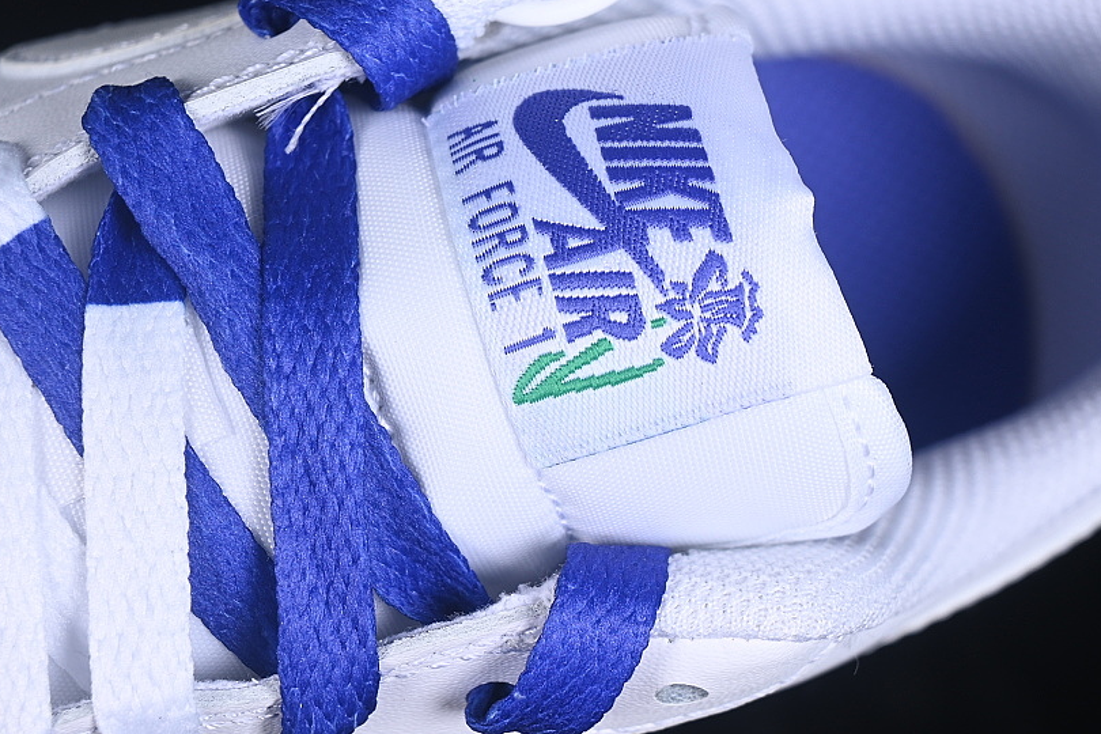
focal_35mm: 100
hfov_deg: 20.4
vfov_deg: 13.7
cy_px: 375
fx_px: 3058
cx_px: 518
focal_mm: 50
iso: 160
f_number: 7.1
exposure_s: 1/80
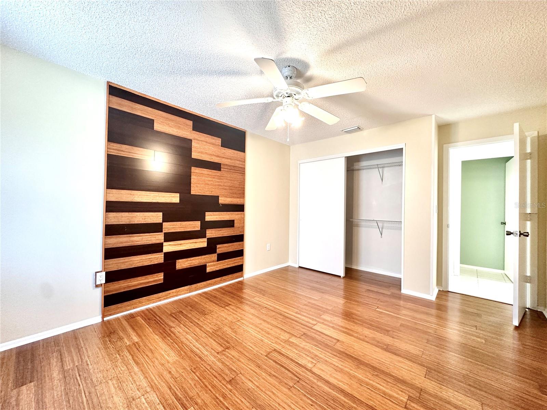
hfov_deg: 102.1
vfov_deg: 85.7
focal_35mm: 14
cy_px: 205
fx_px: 221
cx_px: 274
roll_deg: -1.3
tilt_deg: -0.2
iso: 200
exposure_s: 1/60
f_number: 2.2
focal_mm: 2.22
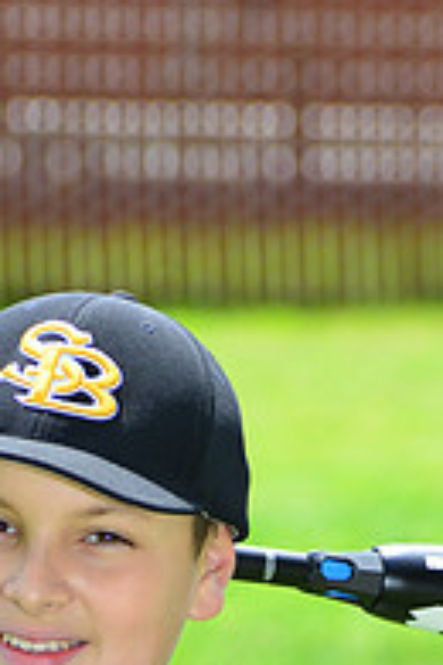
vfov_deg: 4.3
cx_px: 193
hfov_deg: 2.9
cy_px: 805
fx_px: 8785
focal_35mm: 476
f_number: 8
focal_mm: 160
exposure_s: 1/200
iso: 200
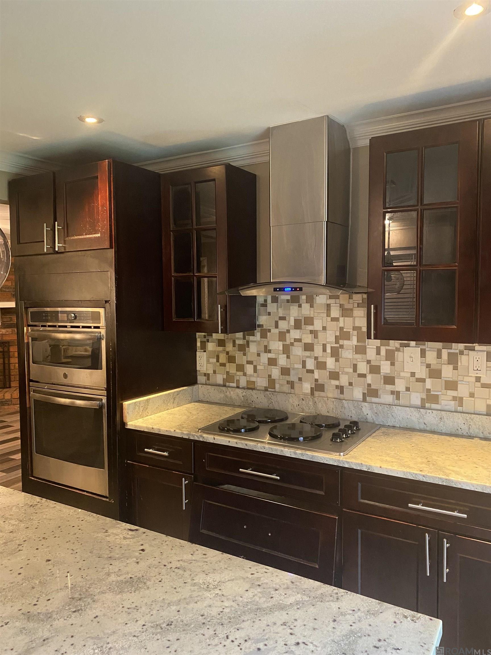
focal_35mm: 26
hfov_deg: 53.1
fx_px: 492
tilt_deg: -2.4
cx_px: 246
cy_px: 328
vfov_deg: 67.3
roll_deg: +1.2
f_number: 1.8
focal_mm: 4.25
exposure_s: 1/40
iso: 640
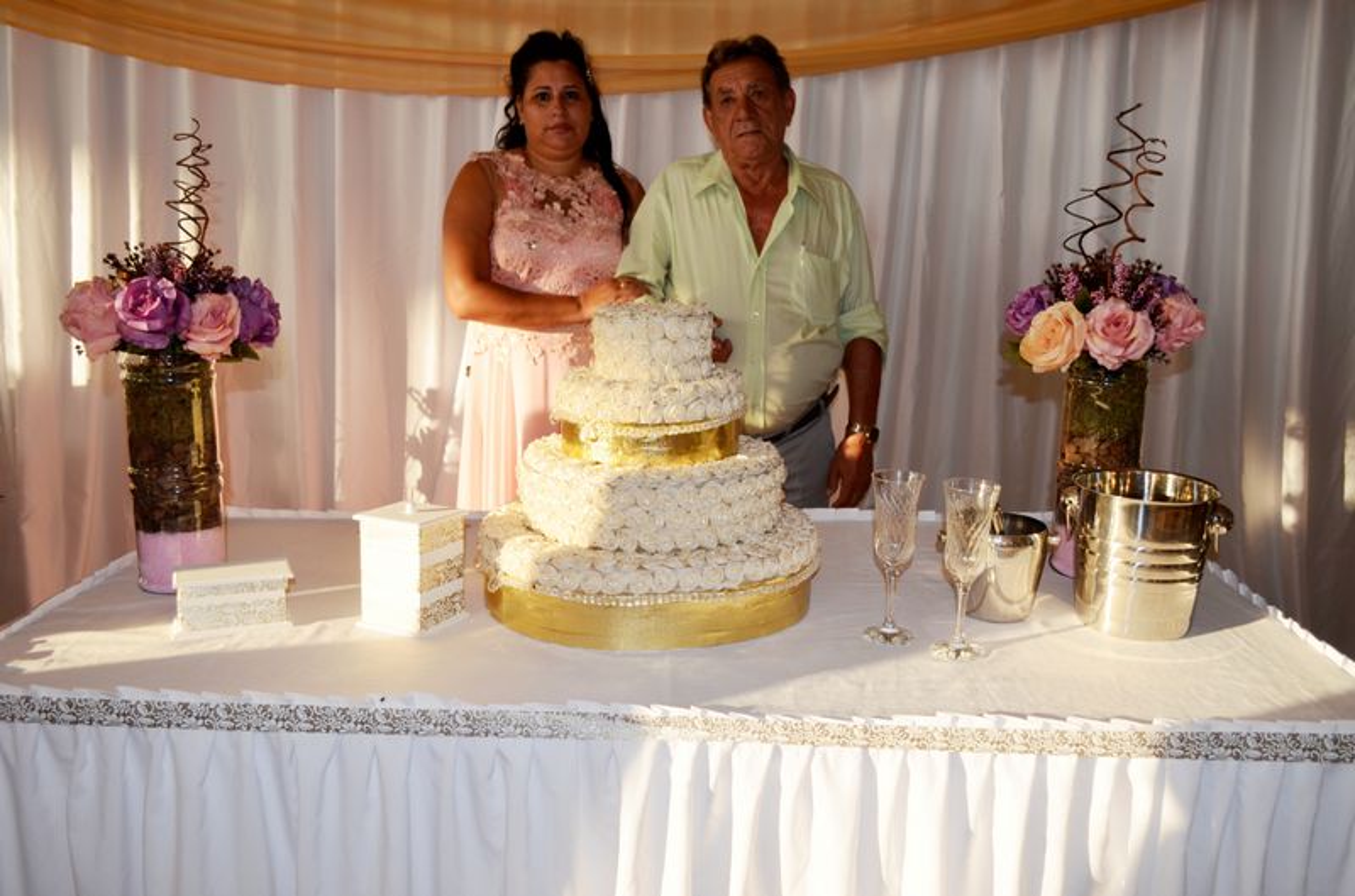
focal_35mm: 30
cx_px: 678
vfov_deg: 43.4
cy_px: 448
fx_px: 1126
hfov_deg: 62.1
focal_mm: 20
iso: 100
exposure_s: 1/200
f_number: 4
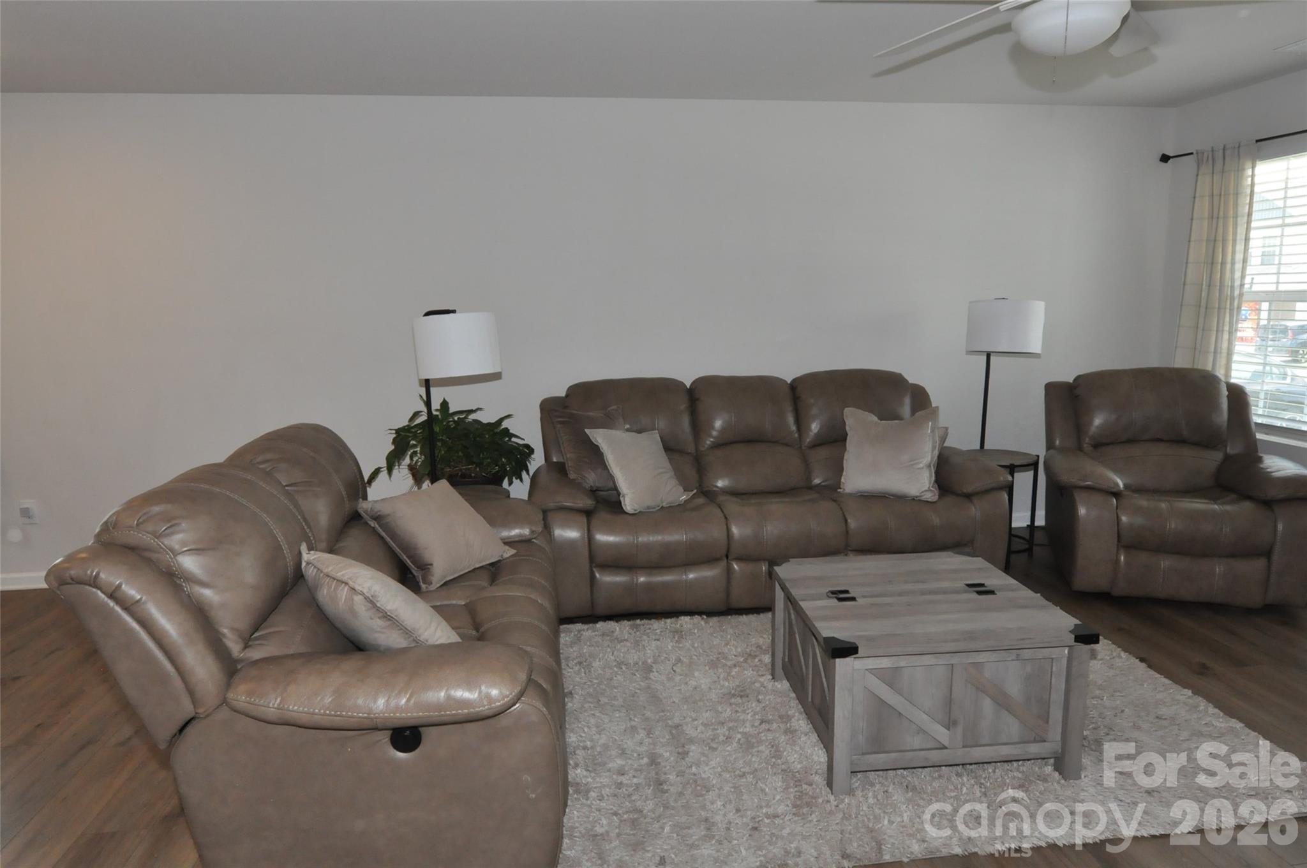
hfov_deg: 81.3
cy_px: 434
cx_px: 654
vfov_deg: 59.4
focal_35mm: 21
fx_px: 761
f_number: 7.1
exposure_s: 1/60
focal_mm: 14
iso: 1600
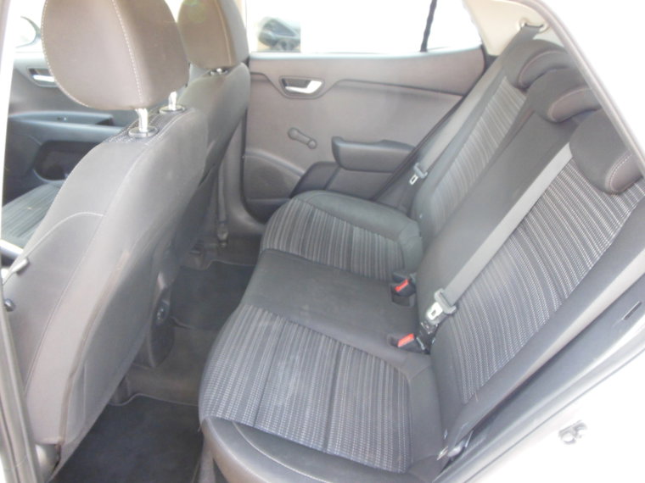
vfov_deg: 48.2
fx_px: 540
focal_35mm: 29
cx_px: 322
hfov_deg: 61.7
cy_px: 242
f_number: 3.3
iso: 400
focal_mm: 5.2
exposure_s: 1/40
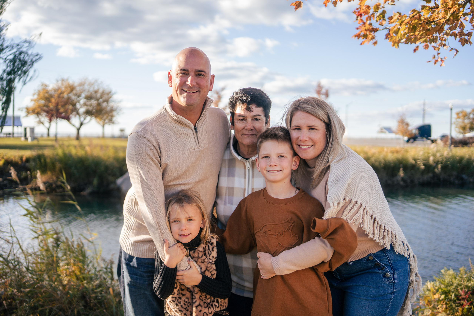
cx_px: 237
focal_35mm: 35
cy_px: 158
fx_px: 461
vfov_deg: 37.9
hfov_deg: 54.4
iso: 320
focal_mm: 35
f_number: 1.8
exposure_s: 1/3200
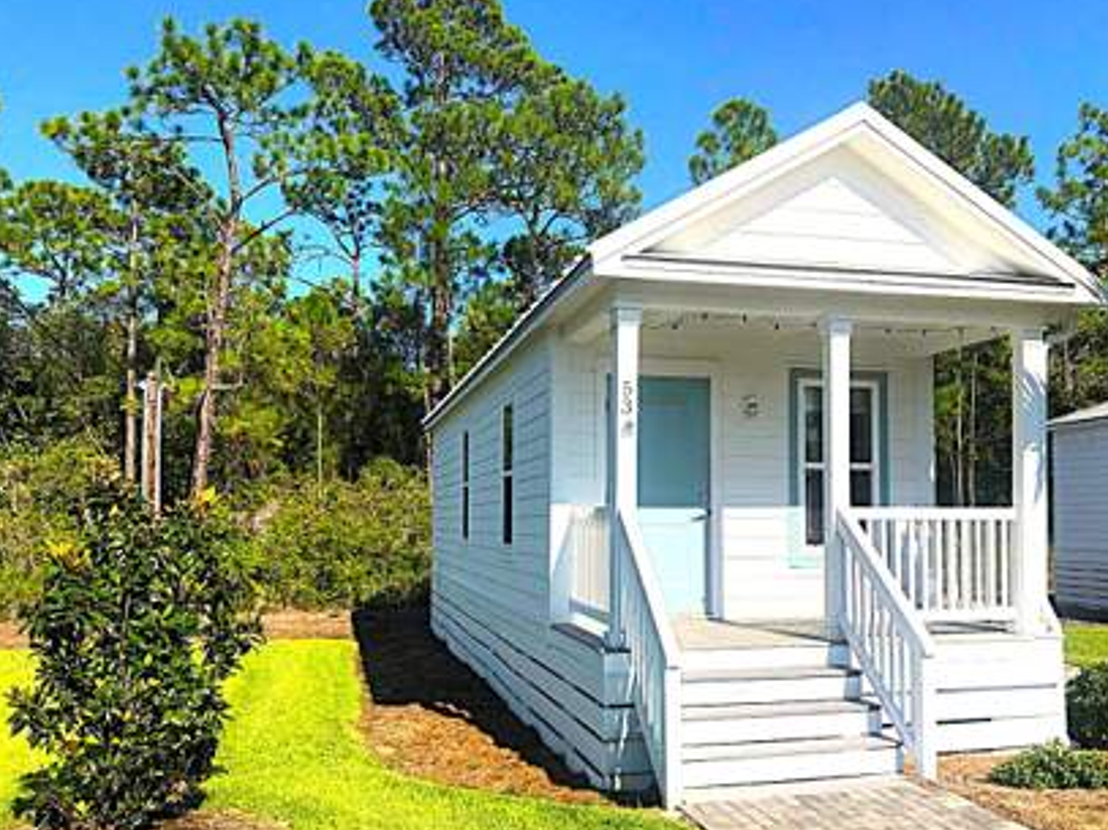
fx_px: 1056
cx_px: 642
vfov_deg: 42.8
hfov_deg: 55.1
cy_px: 471
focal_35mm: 33
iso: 20
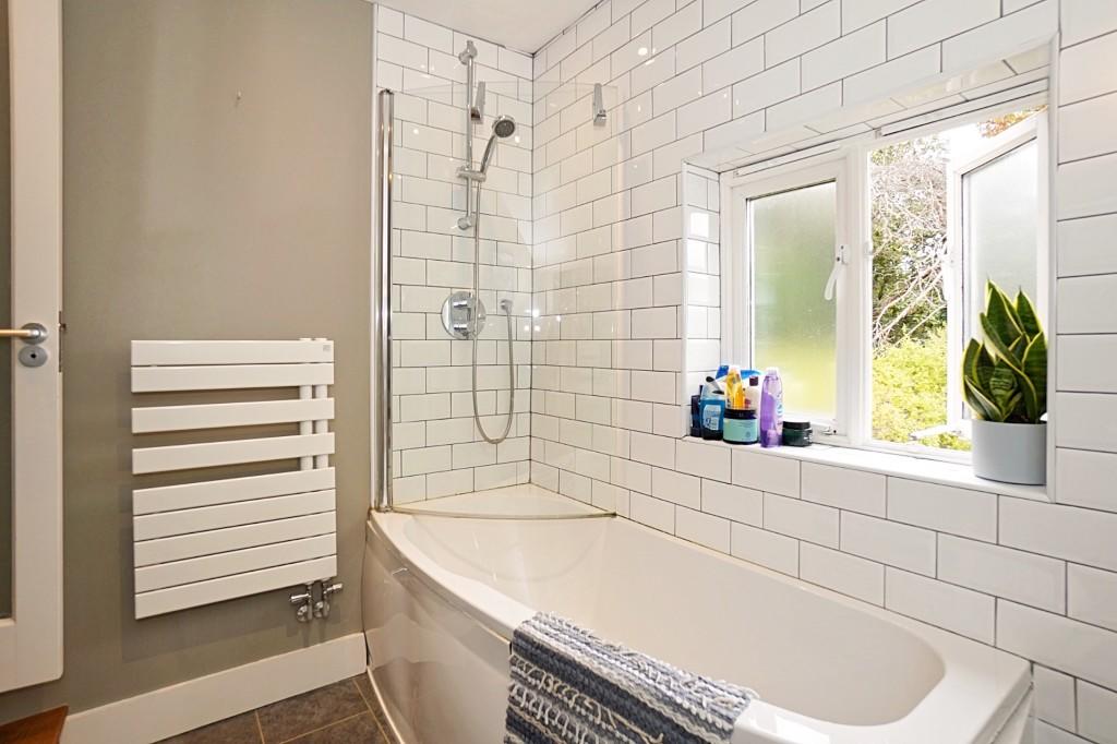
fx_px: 496
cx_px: 558
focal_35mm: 16
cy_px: 372
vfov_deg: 73.7
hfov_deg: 96.8
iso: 640
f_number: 4
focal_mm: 11
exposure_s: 1/160
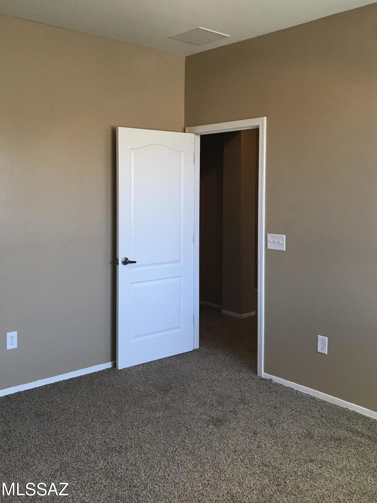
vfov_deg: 53.7
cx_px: 174
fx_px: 494
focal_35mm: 34
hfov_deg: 41.8
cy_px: 211
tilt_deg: -0.7
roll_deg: +0.7
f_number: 1.8
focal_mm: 3.99
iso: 32
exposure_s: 1/30
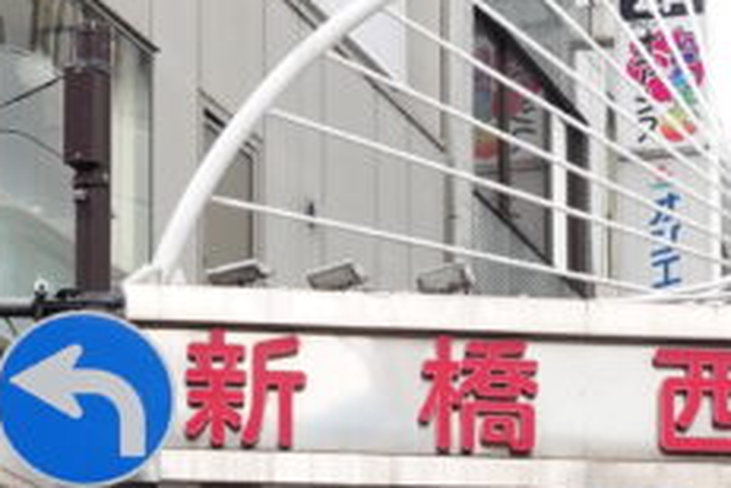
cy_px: 895
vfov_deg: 7.5
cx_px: 845
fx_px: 3594
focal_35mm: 177
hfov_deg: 11.4
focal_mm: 14.5
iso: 125
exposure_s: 1/80
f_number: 6.3
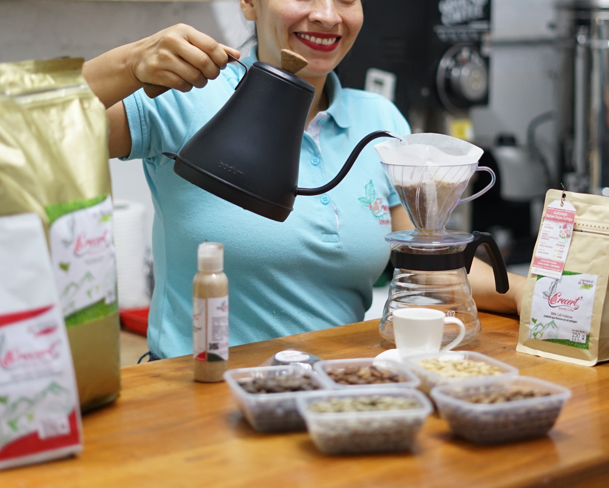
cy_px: 185
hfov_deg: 23.0
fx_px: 1496
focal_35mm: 83
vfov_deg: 18.5
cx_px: 340
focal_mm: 50
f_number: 1.8
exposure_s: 1/160
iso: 800
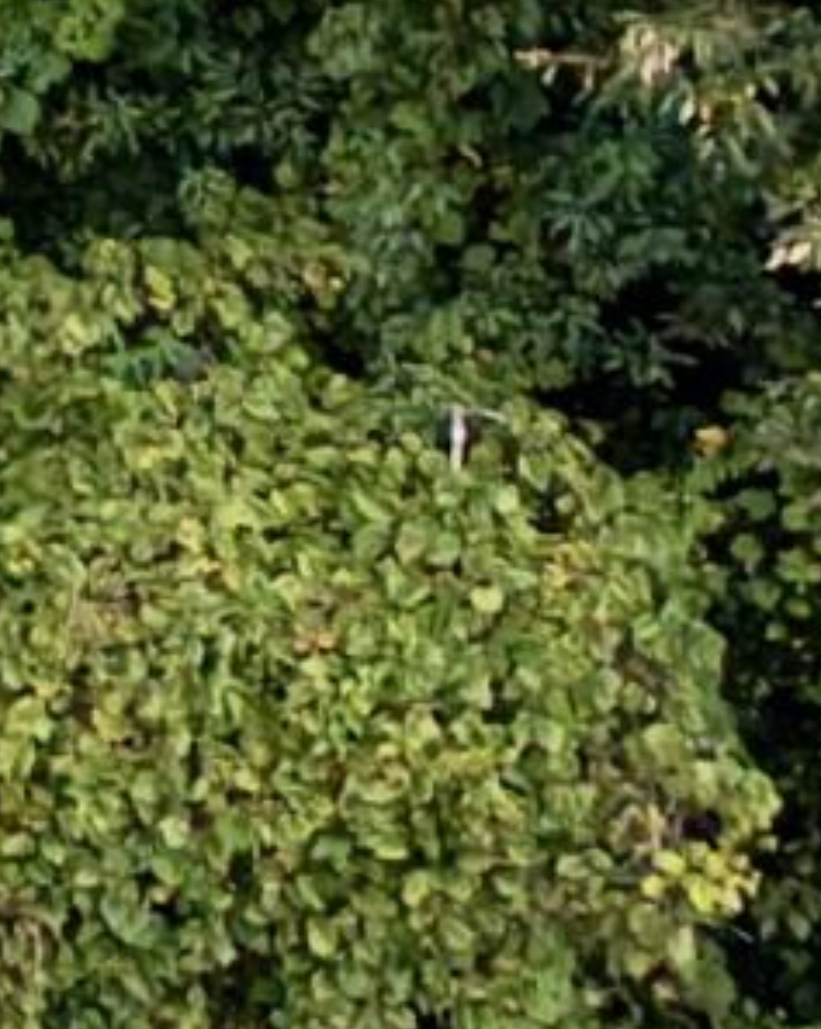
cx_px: -3824
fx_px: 7210
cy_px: -1628
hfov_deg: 4.9
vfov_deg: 7.5
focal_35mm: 237
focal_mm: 8.67
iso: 100
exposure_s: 1/640
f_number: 1.8
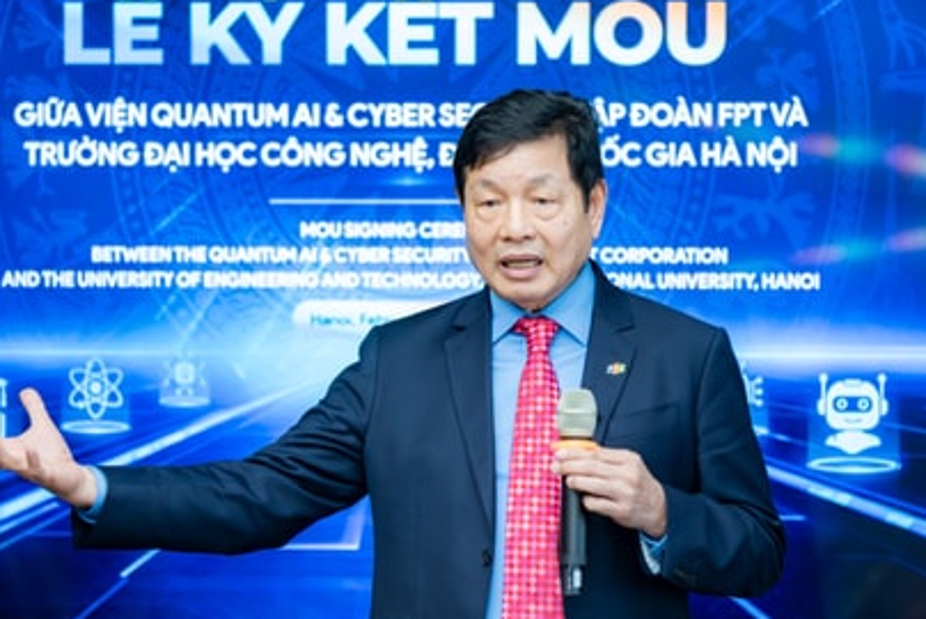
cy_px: 277
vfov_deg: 5.6
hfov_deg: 8.3
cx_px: 422
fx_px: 6358
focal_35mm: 247
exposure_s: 1/250
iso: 1000
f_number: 3.2
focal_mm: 185
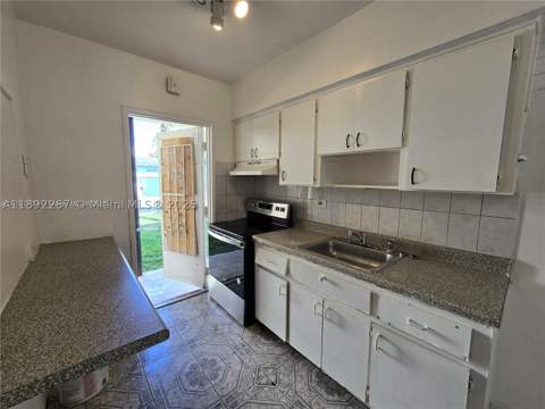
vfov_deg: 89.9
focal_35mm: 13
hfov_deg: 106.2
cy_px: 204
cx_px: 272
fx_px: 205
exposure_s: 1/120
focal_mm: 2.2
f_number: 2.2
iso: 80
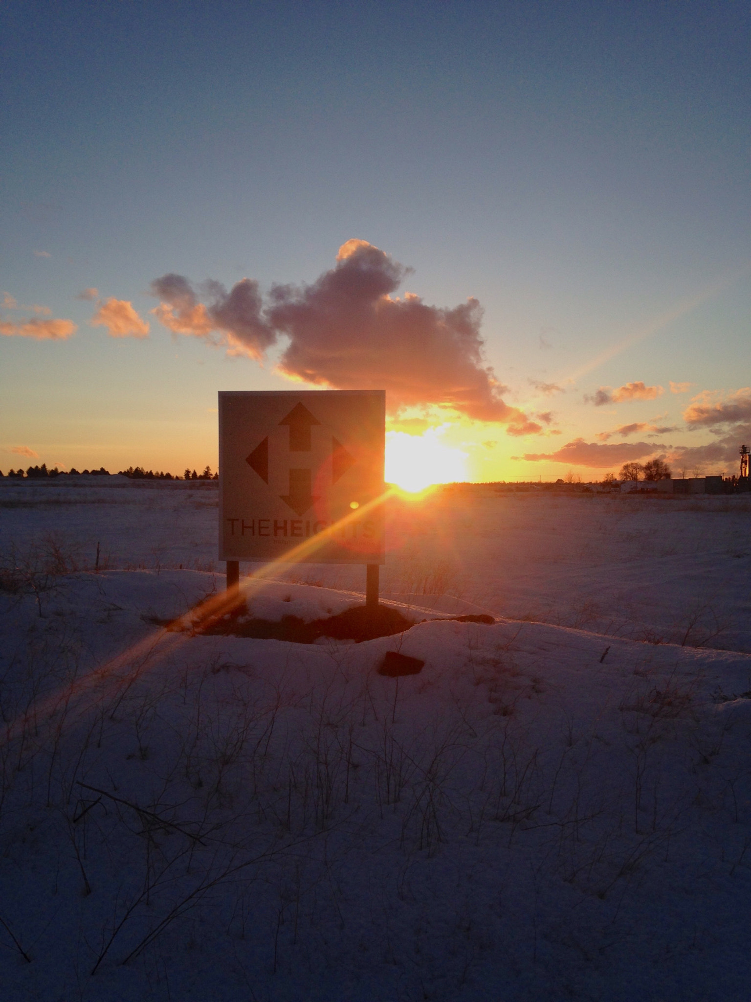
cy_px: 501
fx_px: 955
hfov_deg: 42.9
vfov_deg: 55.4
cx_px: 376
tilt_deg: -2.6
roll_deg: -1.7
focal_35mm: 33
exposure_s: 1/889
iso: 50
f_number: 2.4
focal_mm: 4.12
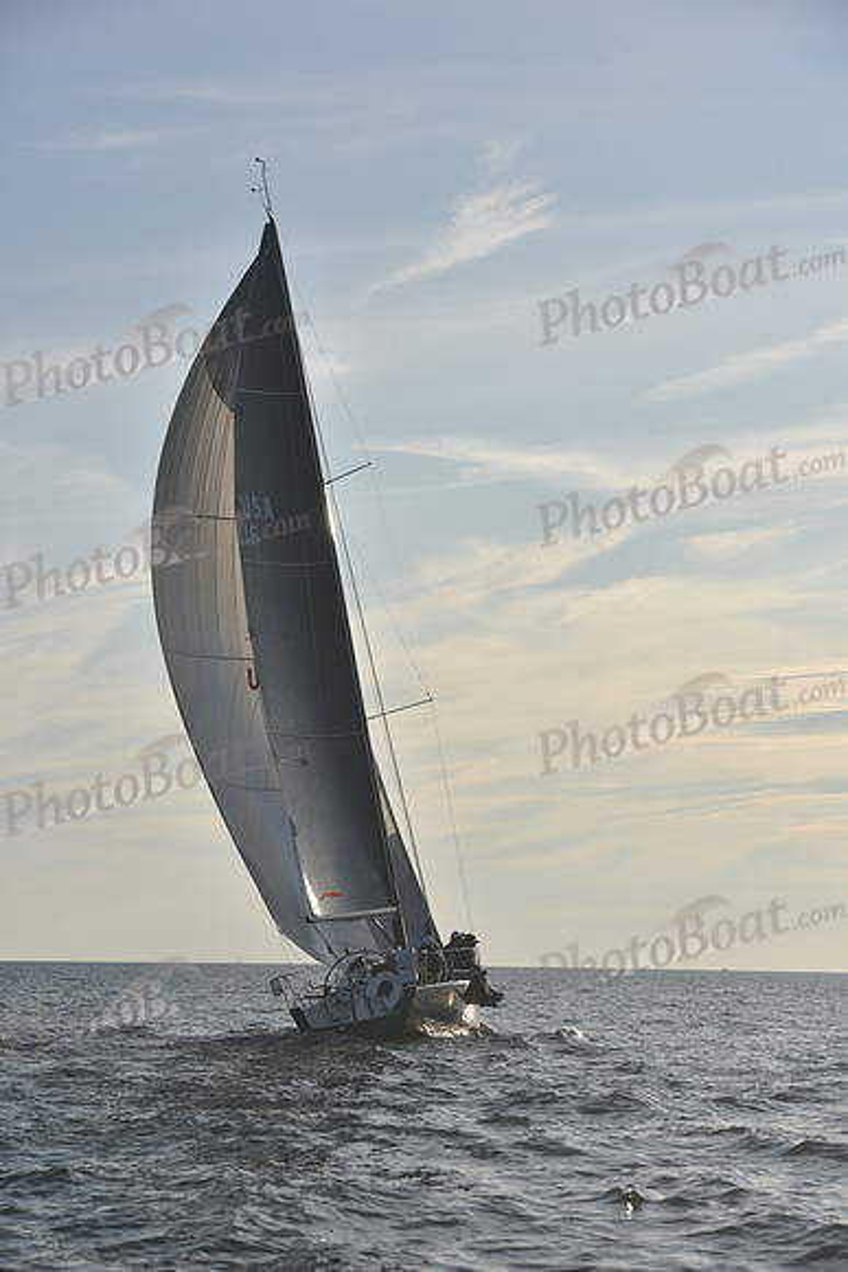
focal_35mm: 105
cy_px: 636
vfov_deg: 19.5
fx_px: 3707
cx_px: 424
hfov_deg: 13.0
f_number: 8
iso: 250
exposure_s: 1/800
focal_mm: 105
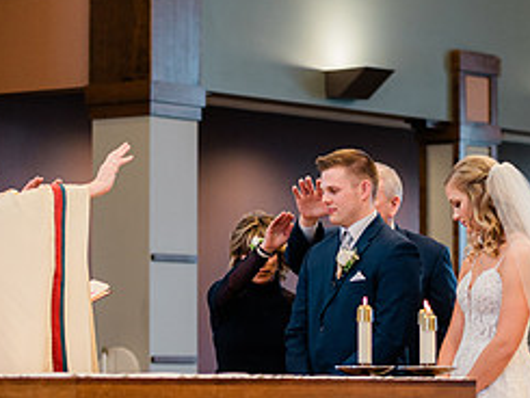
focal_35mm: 193
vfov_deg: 7.7
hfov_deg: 10.2
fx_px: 2956
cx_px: 372
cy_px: 370
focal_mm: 82
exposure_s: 1/250
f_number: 2.8
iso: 1000
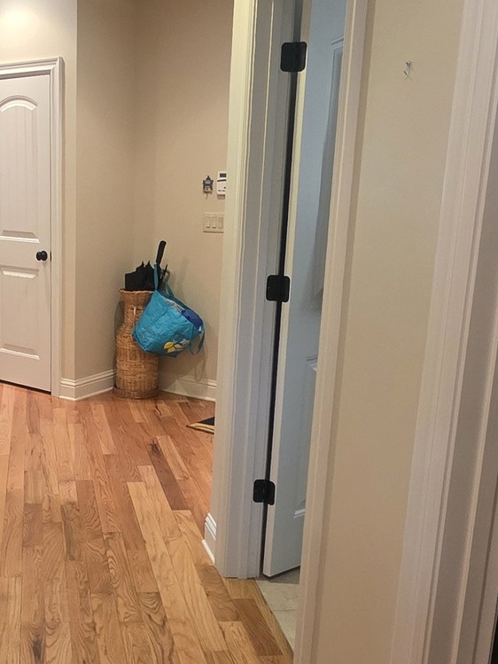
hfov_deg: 34.6
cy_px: 387
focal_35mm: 40
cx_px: 85
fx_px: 767
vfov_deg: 46.6
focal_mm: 2.2
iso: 400
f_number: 1.9
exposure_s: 1/60
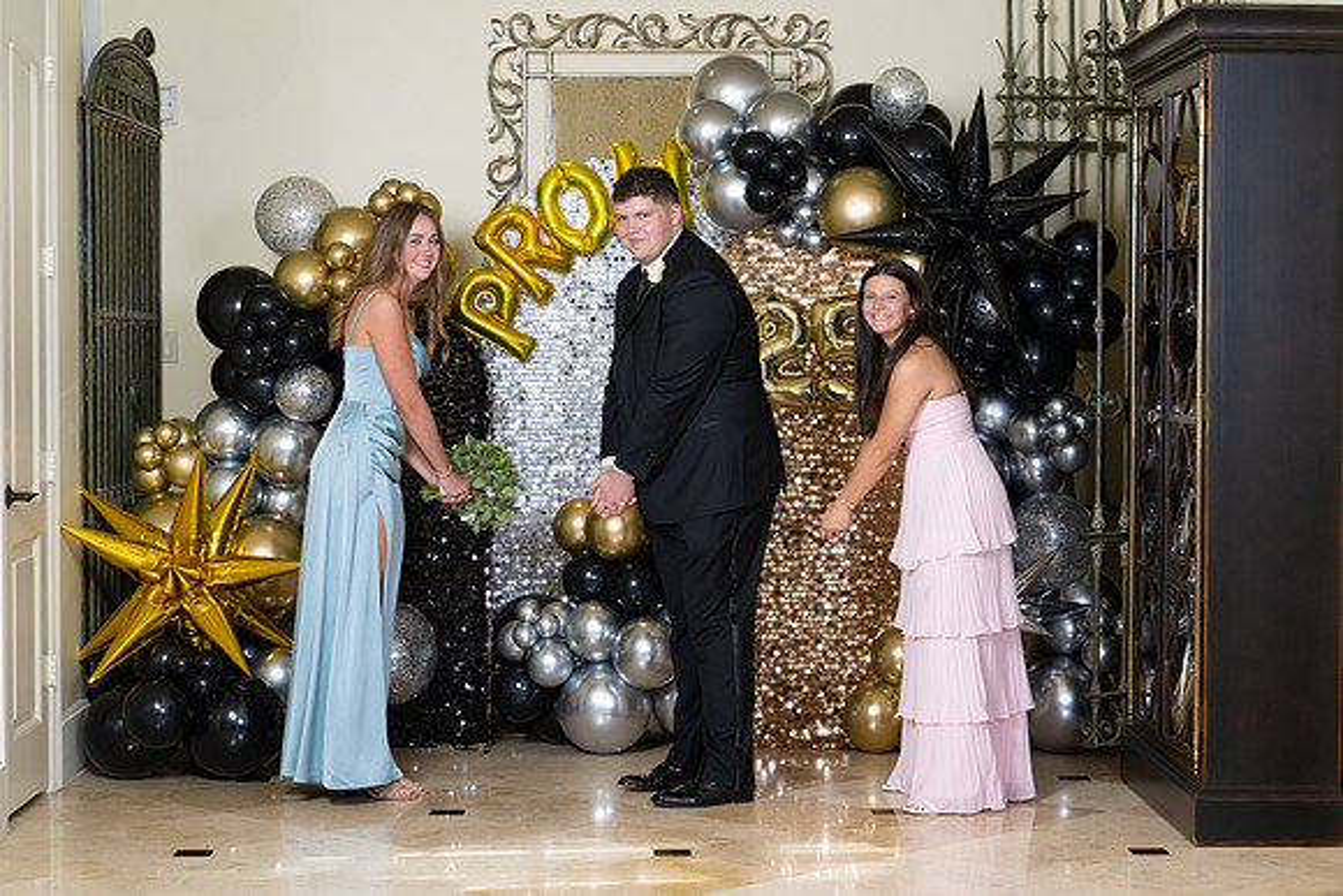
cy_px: 448
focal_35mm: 76
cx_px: 672
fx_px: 2831
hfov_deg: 26.7
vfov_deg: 18.0
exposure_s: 1/100
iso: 320
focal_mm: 75
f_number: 8
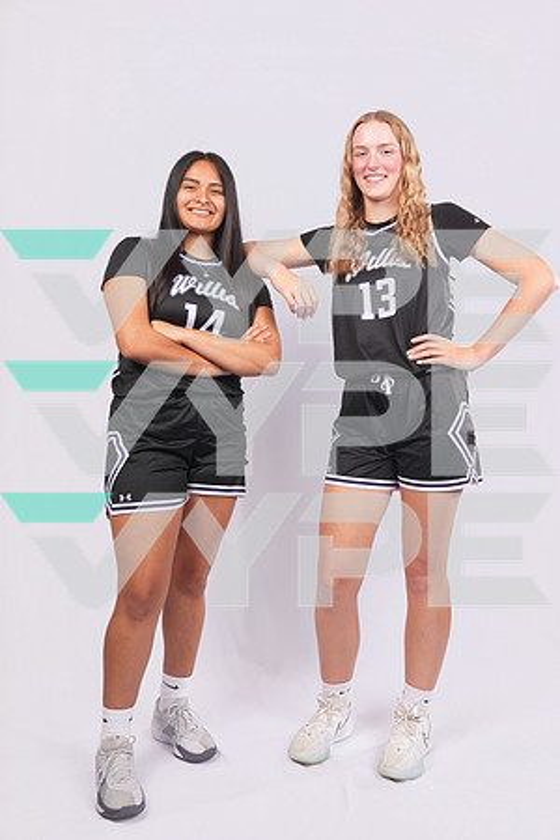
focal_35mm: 33
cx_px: 280
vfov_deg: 57.2
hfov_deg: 40.0
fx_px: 770
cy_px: 420
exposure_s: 1/200
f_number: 7.1
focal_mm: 33
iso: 160
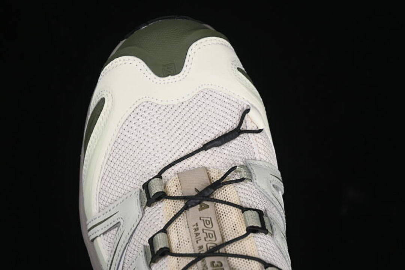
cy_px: 135
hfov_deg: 27.0
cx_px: 202
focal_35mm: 75
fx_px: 844
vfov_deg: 18.2
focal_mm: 50
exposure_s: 1/80
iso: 160
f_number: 7.1
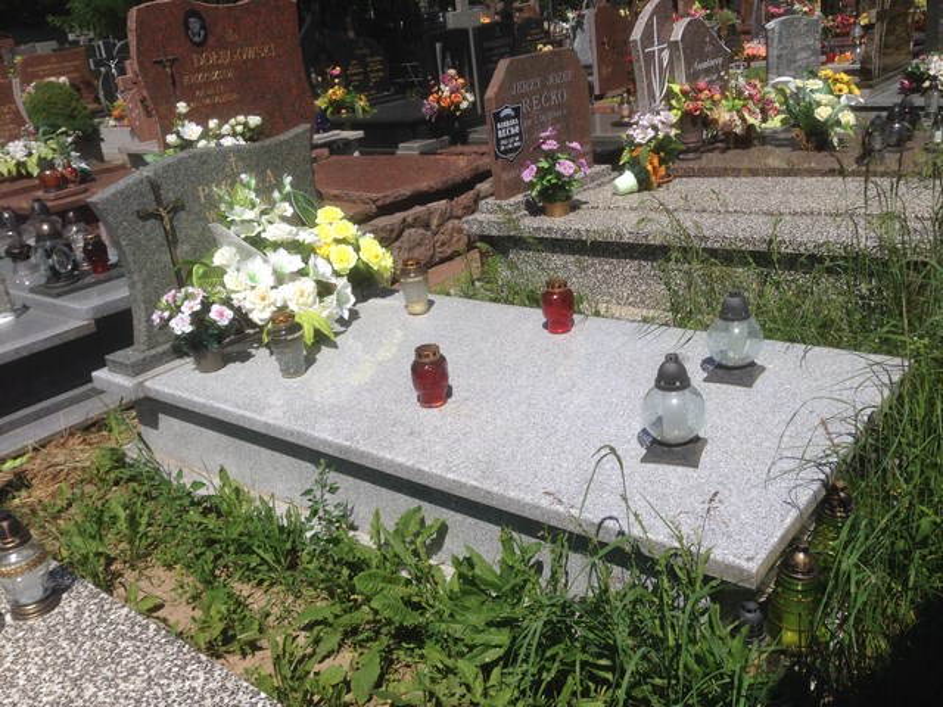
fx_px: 899
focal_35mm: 33
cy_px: 354
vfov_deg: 42.9
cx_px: 472
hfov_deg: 55.4
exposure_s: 1/3195
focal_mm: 4.12
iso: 50
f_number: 2.4
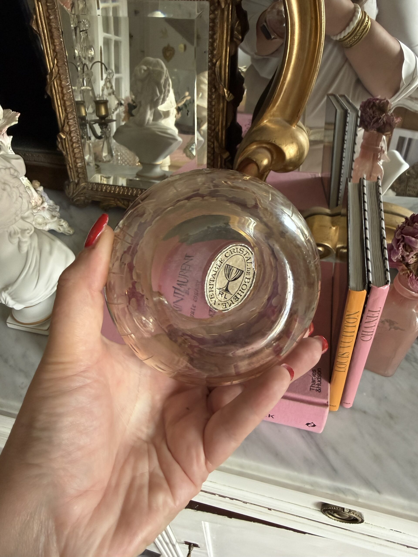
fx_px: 386
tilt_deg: -45.8
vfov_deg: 71.6
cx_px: 209
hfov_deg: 56.8
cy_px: 278
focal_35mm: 24
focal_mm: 2.22
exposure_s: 1/85
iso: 320
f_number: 2.2
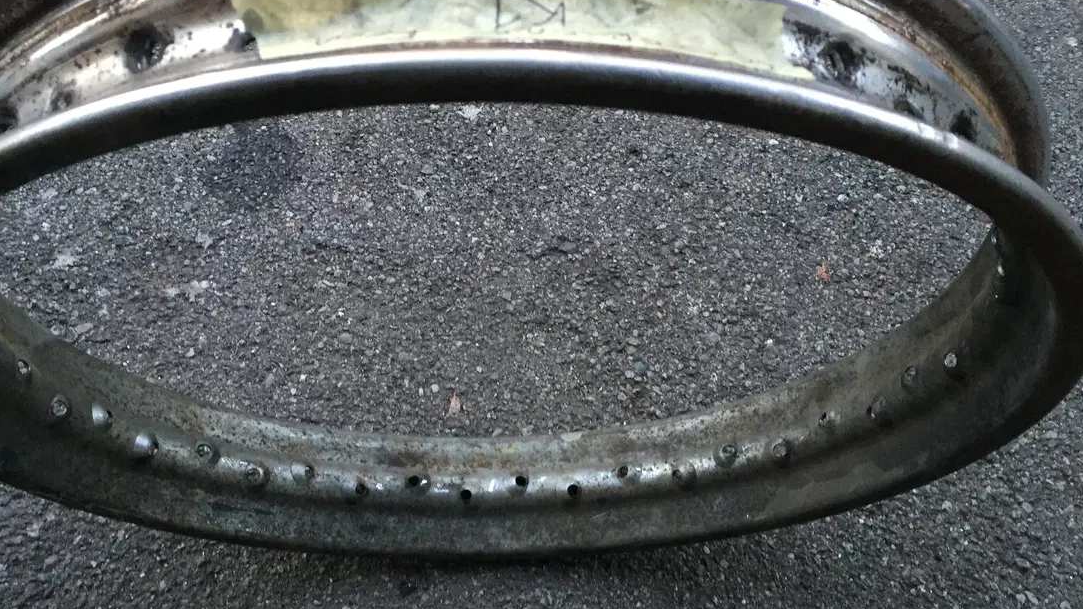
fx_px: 1005
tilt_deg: -61.5
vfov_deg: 33.7
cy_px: 277
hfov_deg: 56.5
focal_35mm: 35
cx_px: 486
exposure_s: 1/33
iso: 200
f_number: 2.2
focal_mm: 4.15
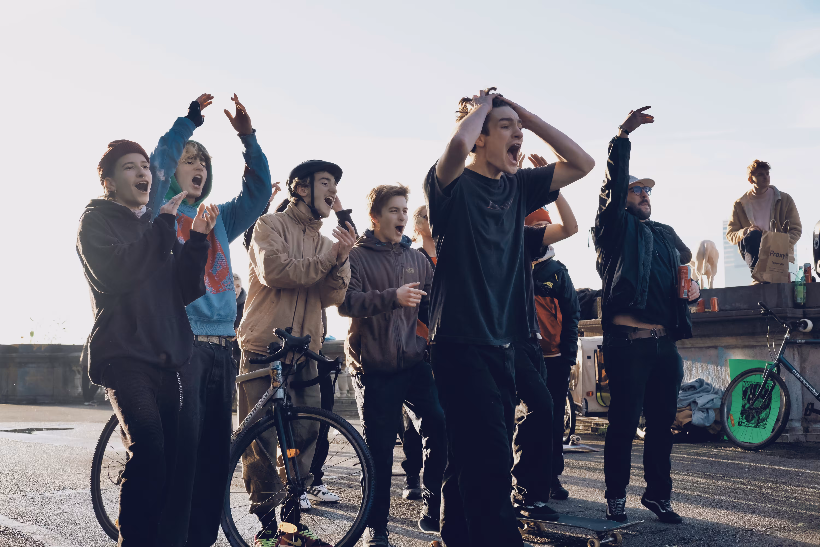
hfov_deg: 37.5
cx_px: 410
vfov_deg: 25.5
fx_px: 1207
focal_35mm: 53
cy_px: 274
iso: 800
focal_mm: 35
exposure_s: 1/800
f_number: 5.6
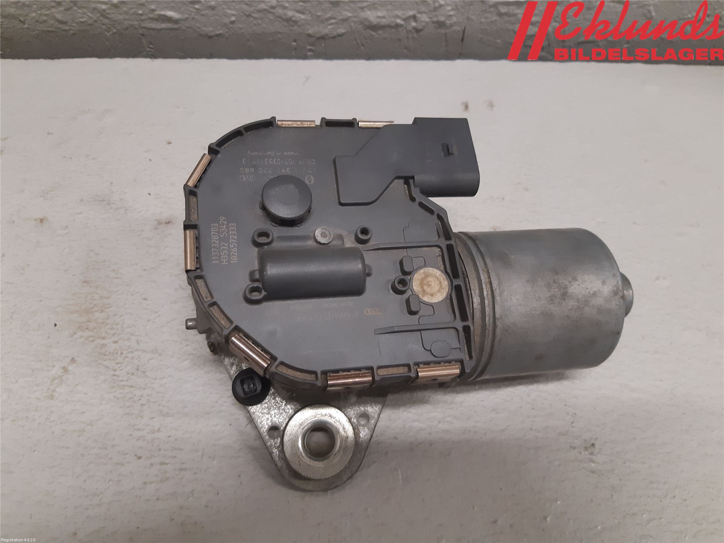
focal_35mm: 26
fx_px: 544
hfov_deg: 67.3
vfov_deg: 53.1
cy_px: 272
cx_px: 362
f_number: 1.7
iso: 160
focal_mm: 3.93
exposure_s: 1/50
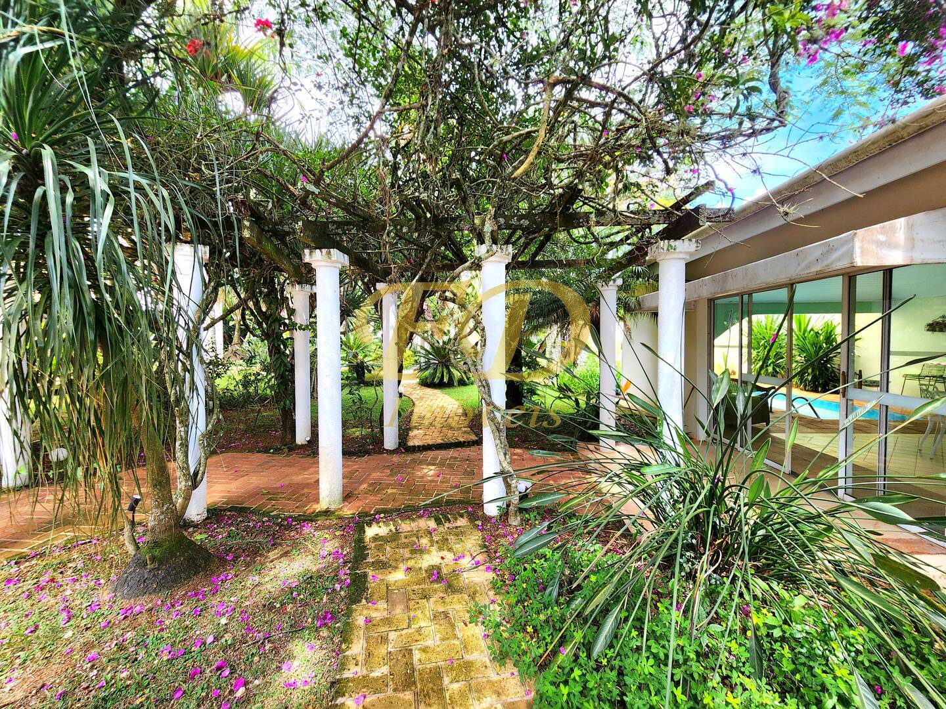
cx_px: 473
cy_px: 354
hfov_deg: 106.2
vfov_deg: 89.9
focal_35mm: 13
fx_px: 355
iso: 64
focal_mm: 2.2
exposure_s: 1/120
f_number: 2.2
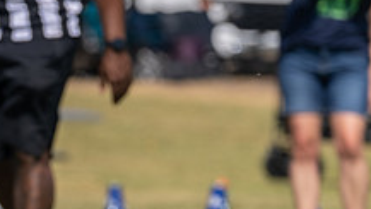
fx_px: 5498
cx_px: -161
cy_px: 141
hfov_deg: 3.8
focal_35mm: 559
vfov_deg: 2.2
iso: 100
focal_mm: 179
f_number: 4
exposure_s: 1/1600
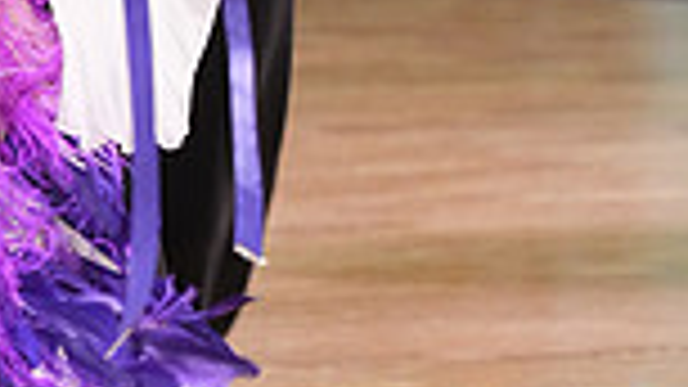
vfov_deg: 1.5
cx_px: -119
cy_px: -256
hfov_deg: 2.7
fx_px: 14537
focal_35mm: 797
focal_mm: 200
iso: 4000
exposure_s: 1/200
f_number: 5.6
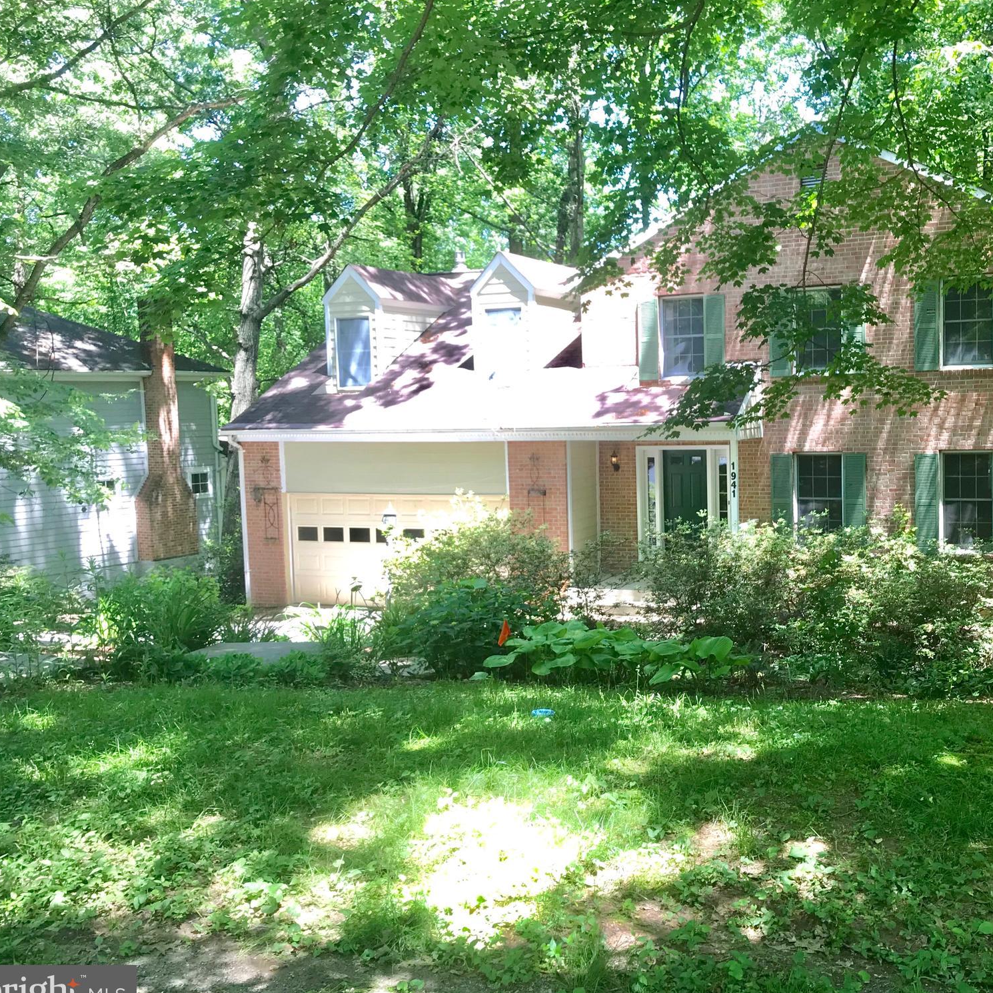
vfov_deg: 48.4
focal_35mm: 34
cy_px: 508
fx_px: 1103
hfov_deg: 47.7
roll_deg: +3.0
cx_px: 652
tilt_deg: -5.4
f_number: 1.8
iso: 20
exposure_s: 1/97
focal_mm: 3.99
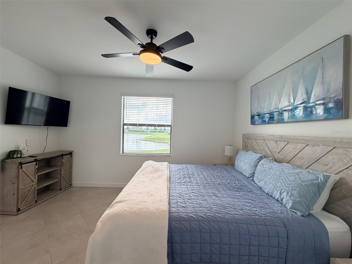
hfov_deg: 102.1
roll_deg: -1.9
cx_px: 176
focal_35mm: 14
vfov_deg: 85.7
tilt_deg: -1.0
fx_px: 142
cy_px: 132
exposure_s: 1/121
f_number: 2.2
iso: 100
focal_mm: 2.22
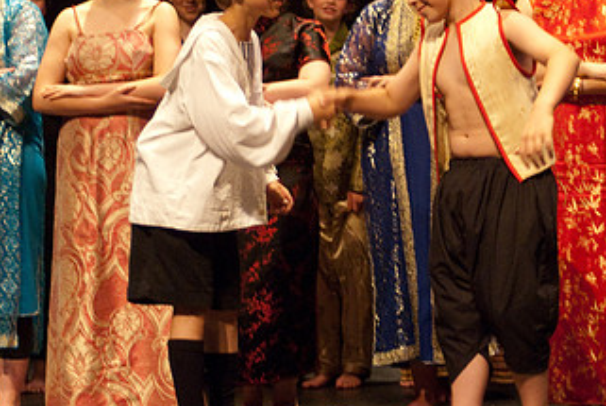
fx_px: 2055
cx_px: 419
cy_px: 102
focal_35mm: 122
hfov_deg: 16.7
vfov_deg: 11.3
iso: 1000
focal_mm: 45
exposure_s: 1/125
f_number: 2.8
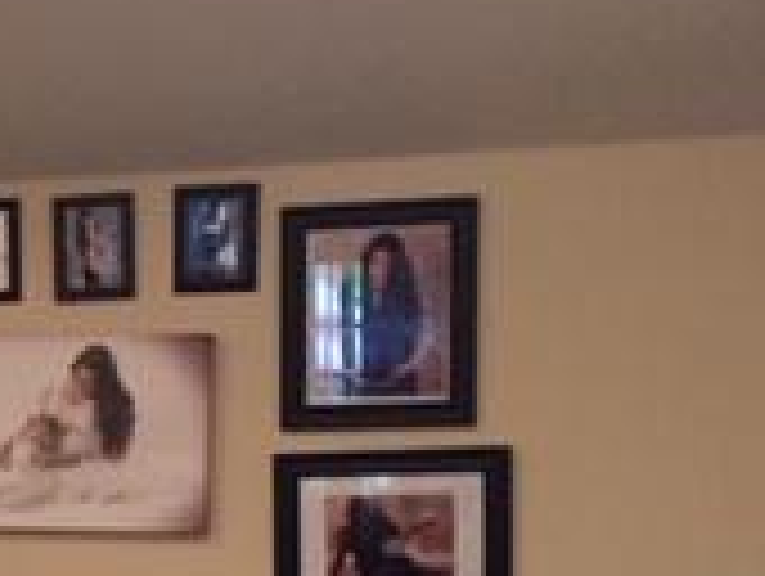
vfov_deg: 13.3
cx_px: -459
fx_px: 2412
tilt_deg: -7.4
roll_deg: -0.2
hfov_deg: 16.1
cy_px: 652
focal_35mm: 109
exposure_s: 1/15
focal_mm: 4.15
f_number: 2.2
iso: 400
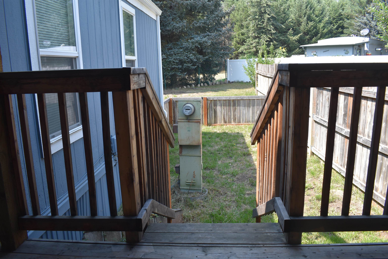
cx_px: 194
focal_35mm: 27
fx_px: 291
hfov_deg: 67.4
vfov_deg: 47.9
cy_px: 130
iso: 200
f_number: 7.1
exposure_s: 1/250
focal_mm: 18
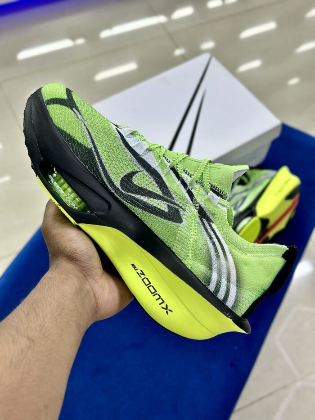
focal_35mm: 48
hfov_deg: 30.3
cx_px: 158
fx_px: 582
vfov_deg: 39.7
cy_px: 210
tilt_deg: -57.4
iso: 64
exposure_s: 1/124
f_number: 1.78
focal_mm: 6.86
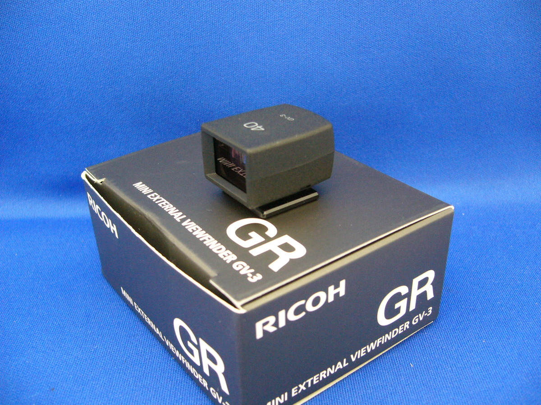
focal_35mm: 35
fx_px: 547
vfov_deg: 40.7
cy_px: 202
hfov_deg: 52.6
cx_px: 270
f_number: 2.8
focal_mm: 5.8
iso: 200
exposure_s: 1/8
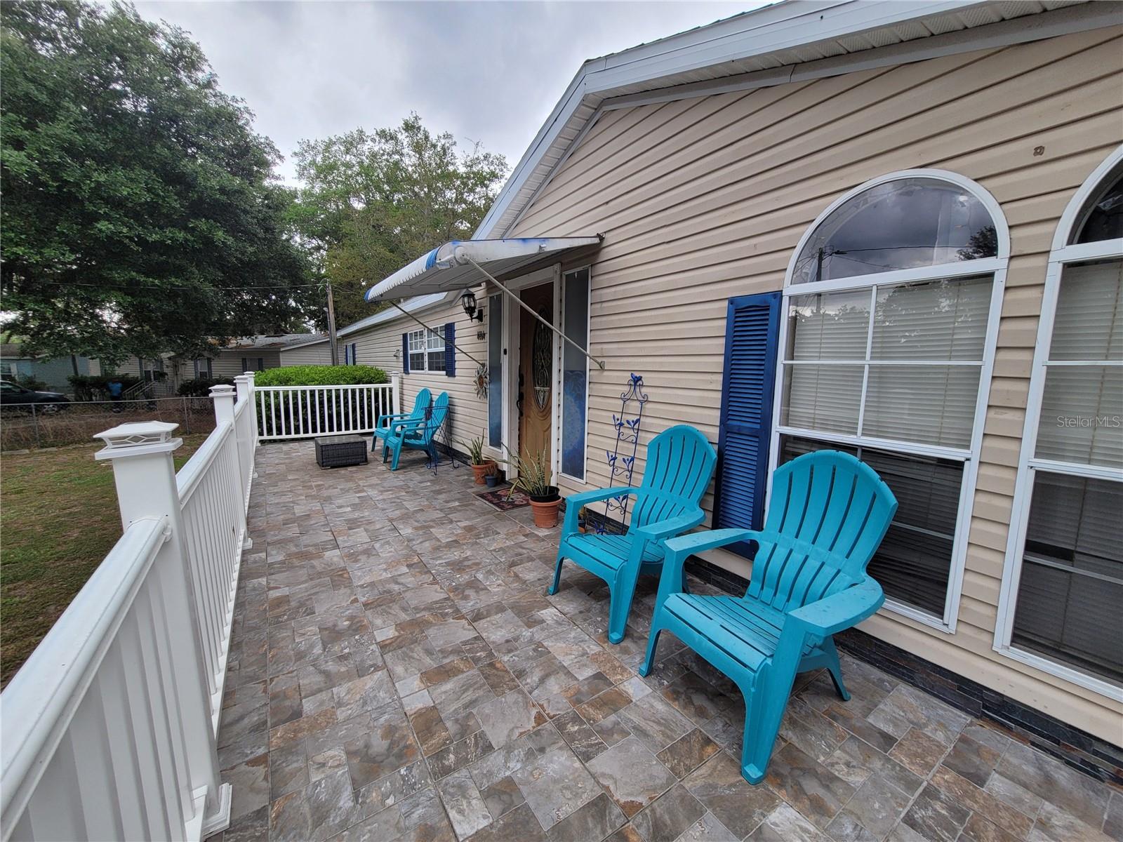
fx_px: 422
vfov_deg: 89.9
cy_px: 421
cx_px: 562
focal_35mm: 13
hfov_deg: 106.2
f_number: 2.2
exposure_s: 1/262
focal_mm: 1.74
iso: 40
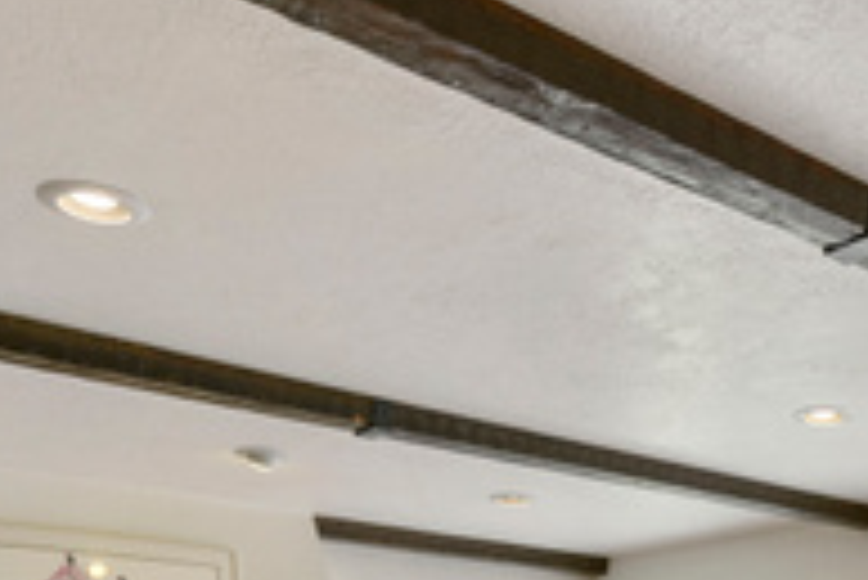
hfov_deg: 35.4
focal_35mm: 53
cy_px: 785
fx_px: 1279
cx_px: 769
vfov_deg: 22.4
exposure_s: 1/10
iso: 200
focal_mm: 16
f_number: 9
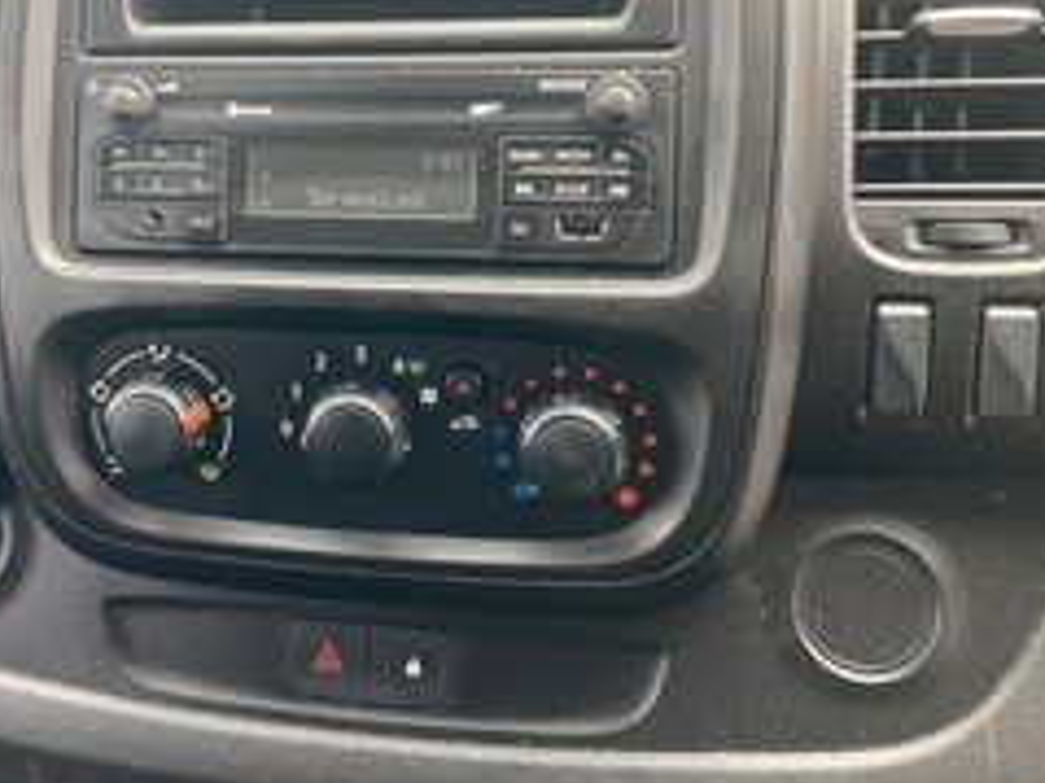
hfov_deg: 45.3
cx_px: 372
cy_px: 289
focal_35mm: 41
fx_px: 1237
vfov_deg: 34.9
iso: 64
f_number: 1.8
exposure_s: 1/121
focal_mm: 3.99
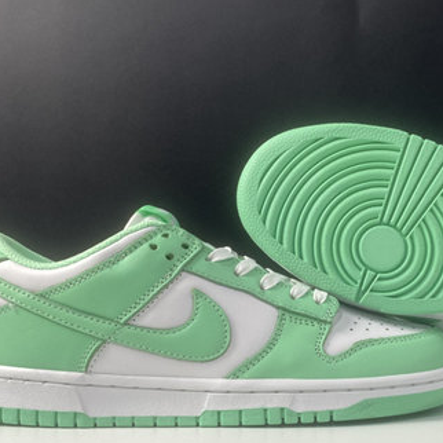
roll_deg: +1.5
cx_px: 323
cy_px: 303
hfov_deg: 33.5
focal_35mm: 50
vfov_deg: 33.7
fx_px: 724
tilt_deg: +0.8
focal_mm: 4.25
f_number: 1.8
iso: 64
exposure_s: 1/100
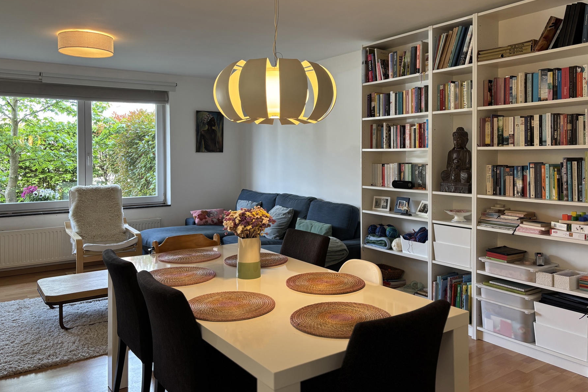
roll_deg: -0.1
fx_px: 474
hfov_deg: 63.6
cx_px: 290
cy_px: 161
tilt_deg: -0.6
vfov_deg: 44.8
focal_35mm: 29
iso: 125
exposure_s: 1/100
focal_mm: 5.96
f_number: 1.6
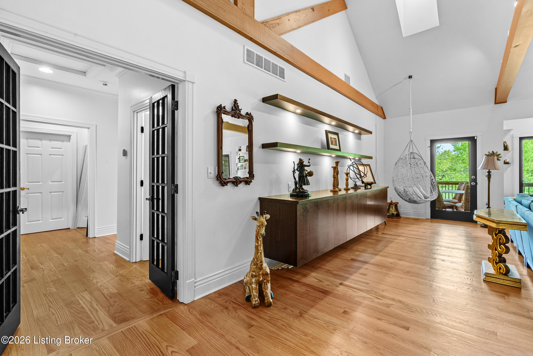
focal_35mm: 16
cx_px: 266
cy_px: 178
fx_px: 237
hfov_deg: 96.7
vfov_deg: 73.8
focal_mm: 16
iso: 400
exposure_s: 1
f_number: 10
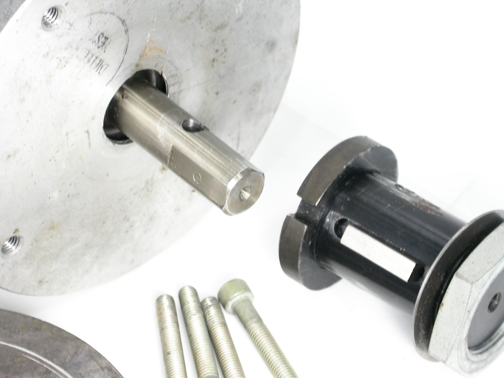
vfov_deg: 9.6
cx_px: 252
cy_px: 189
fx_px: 2242
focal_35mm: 154
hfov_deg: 12.8
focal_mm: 32
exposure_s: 1/15
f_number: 5.1
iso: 100
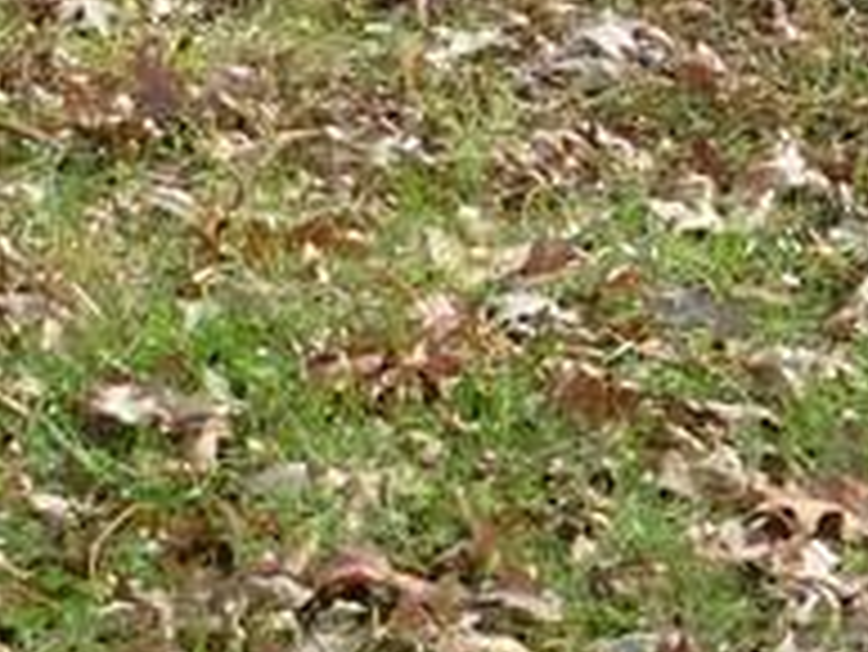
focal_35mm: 424
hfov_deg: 4.6
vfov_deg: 3.5
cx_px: 1646
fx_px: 10638
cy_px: -868
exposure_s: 1/160
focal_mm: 14.2
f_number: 4.4
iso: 125
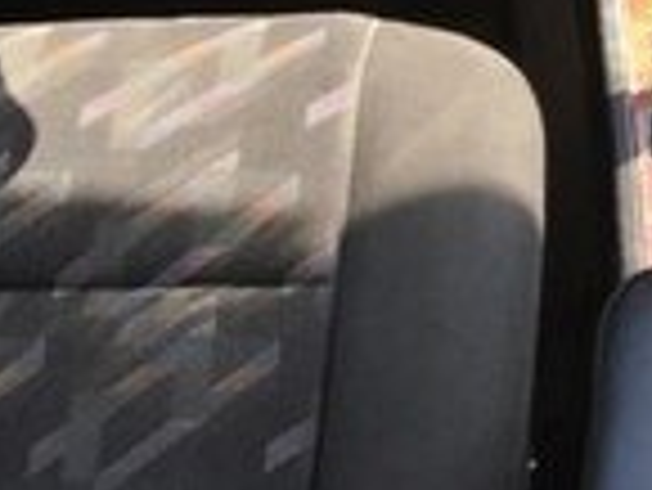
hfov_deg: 14.4
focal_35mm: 132
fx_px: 2488
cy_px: -214
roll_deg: +4.0
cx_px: 823
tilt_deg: -36.3
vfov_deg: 10.9
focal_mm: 4.15
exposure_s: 1/100
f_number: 2.2
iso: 32
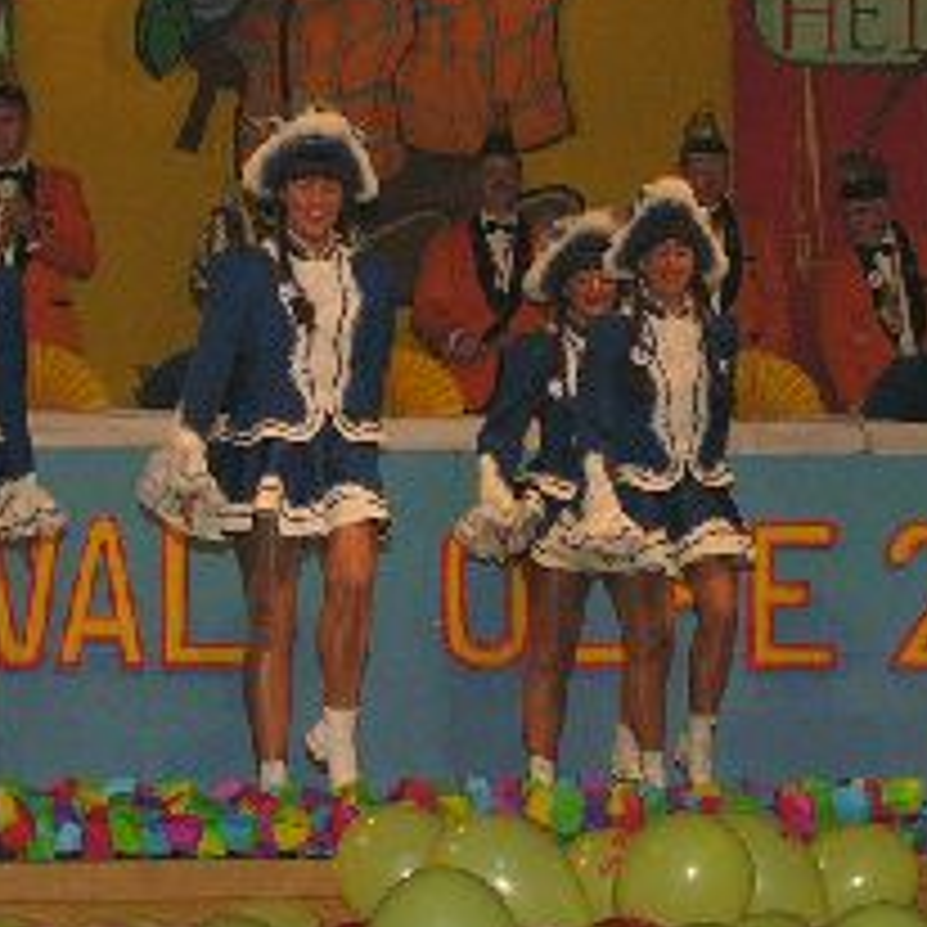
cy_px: 450
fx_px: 3939
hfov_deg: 13.4
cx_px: 529
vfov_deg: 13.4
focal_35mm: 130
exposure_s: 1/60.1
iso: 100
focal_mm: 9.5
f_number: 4
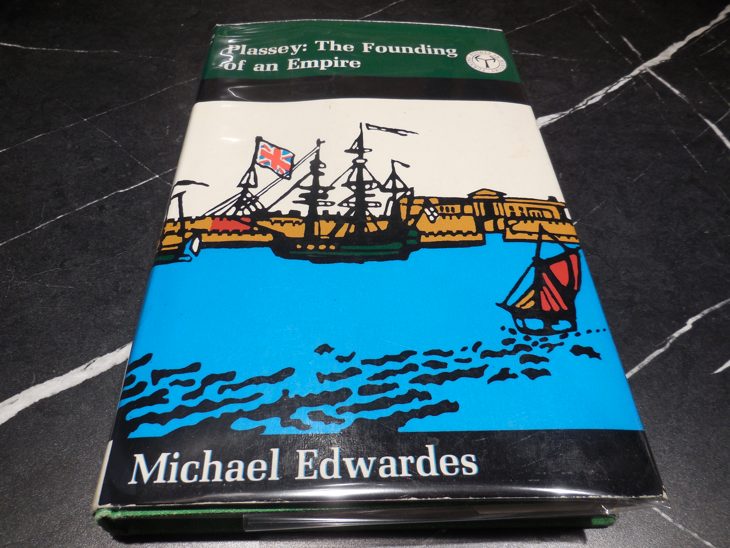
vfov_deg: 54.9
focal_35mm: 25
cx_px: 365
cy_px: 274
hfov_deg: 69.4
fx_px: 527
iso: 125
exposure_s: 1/40
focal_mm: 4.5
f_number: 3.1
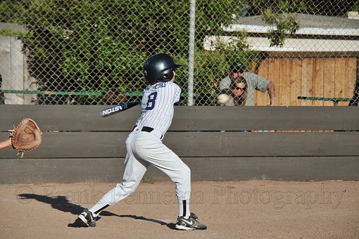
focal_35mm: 158
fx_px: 1568
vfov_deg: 8.7
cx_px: 180
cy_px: 120
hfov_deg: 13.1
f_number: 5.6
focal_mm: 105
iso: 200
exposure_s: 1/500
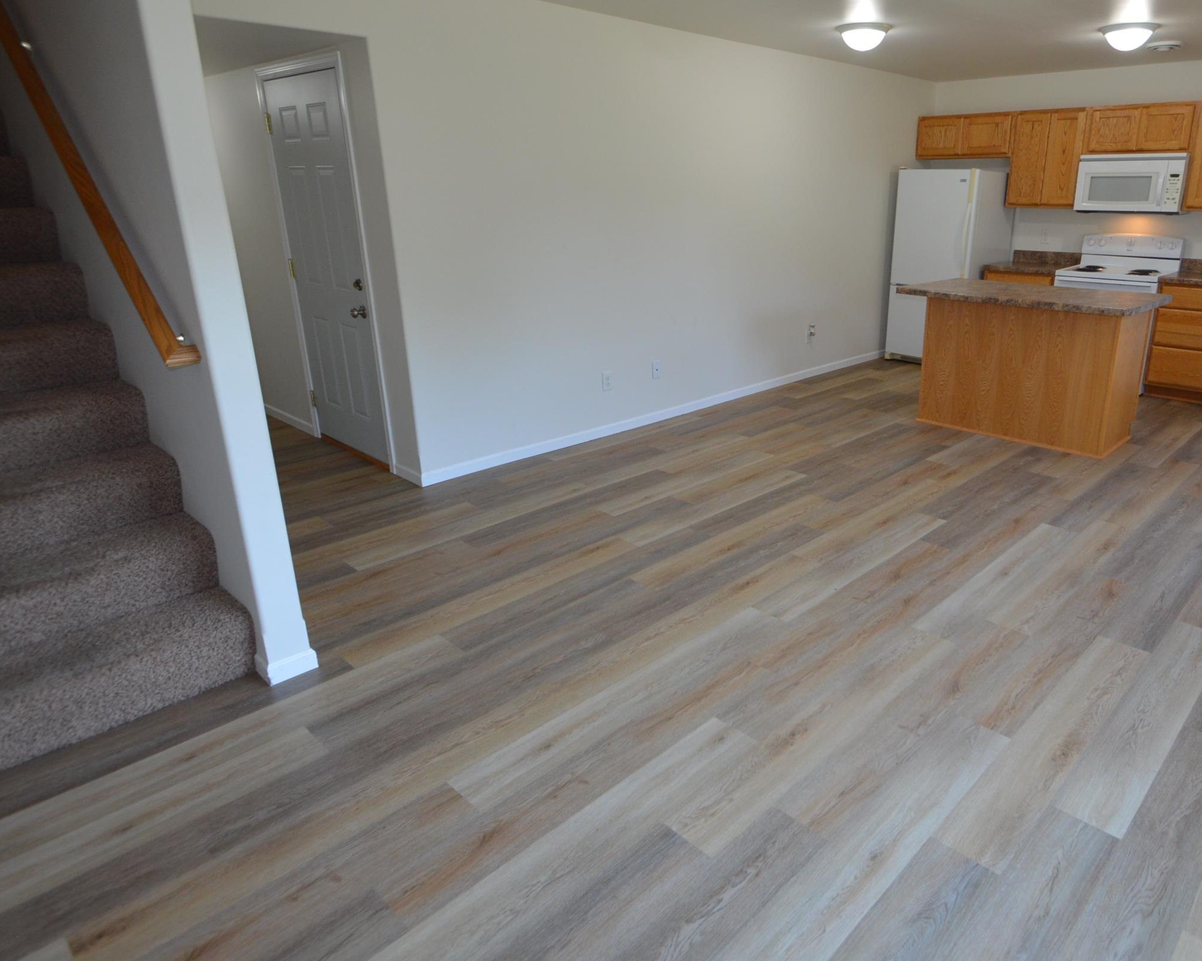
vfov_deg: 65.4
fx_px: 747
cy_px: 439
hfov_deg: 76.3
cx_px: 750
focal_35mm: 21
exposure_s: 1/100
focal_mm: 10
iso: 400
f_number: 5
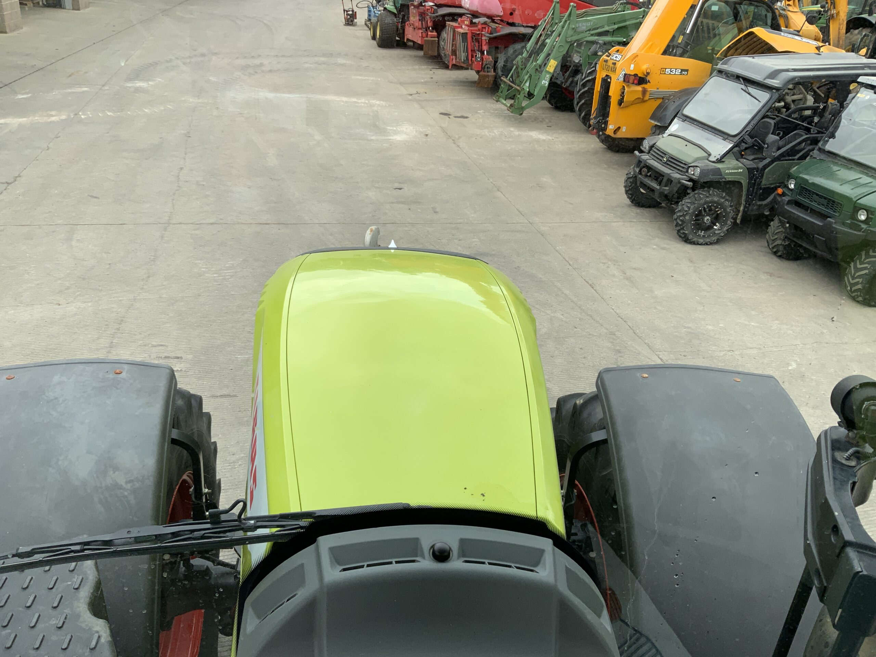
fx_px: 734
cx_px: 438
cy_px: 328
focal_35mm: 29
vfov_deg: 48.2
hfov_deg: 61.7
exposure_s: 1/419
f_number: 1.8
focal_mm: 3
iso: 16
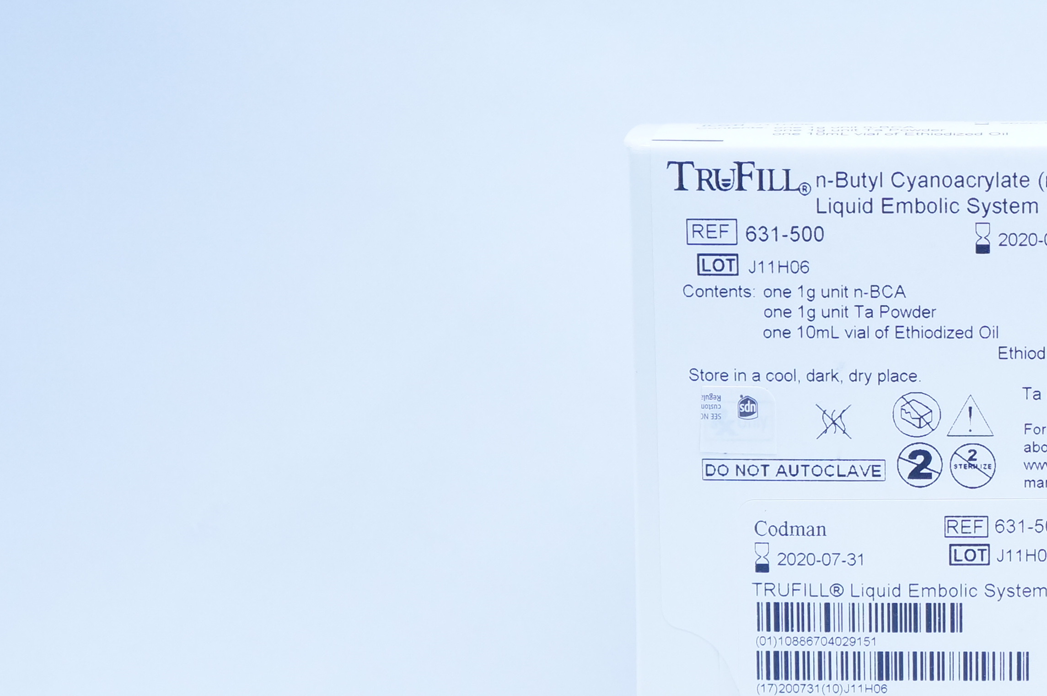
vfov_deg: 13.2
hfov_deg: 19.4
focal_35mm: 103
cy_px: 580
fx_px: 2992
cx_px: 966
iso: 800
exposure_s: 1/200
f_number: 4.5
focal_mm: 32
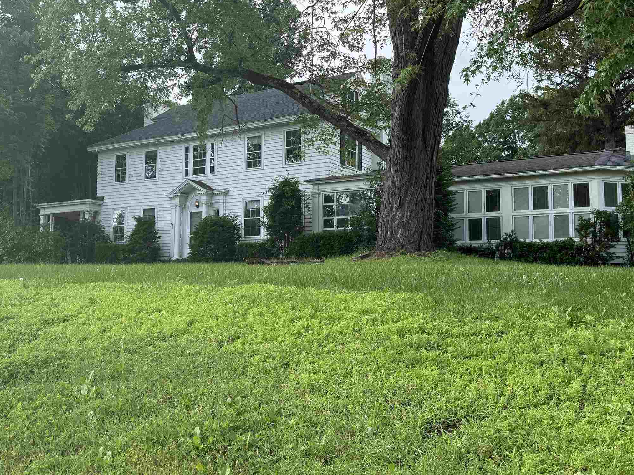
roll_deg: -1.4
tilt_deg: +4.4
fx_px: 678
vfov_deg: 38.7
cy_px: 231
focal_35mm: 37
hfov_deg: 49.9
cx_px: 264
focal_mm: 6.76
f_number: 1.78
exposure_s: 1/1311
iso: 80
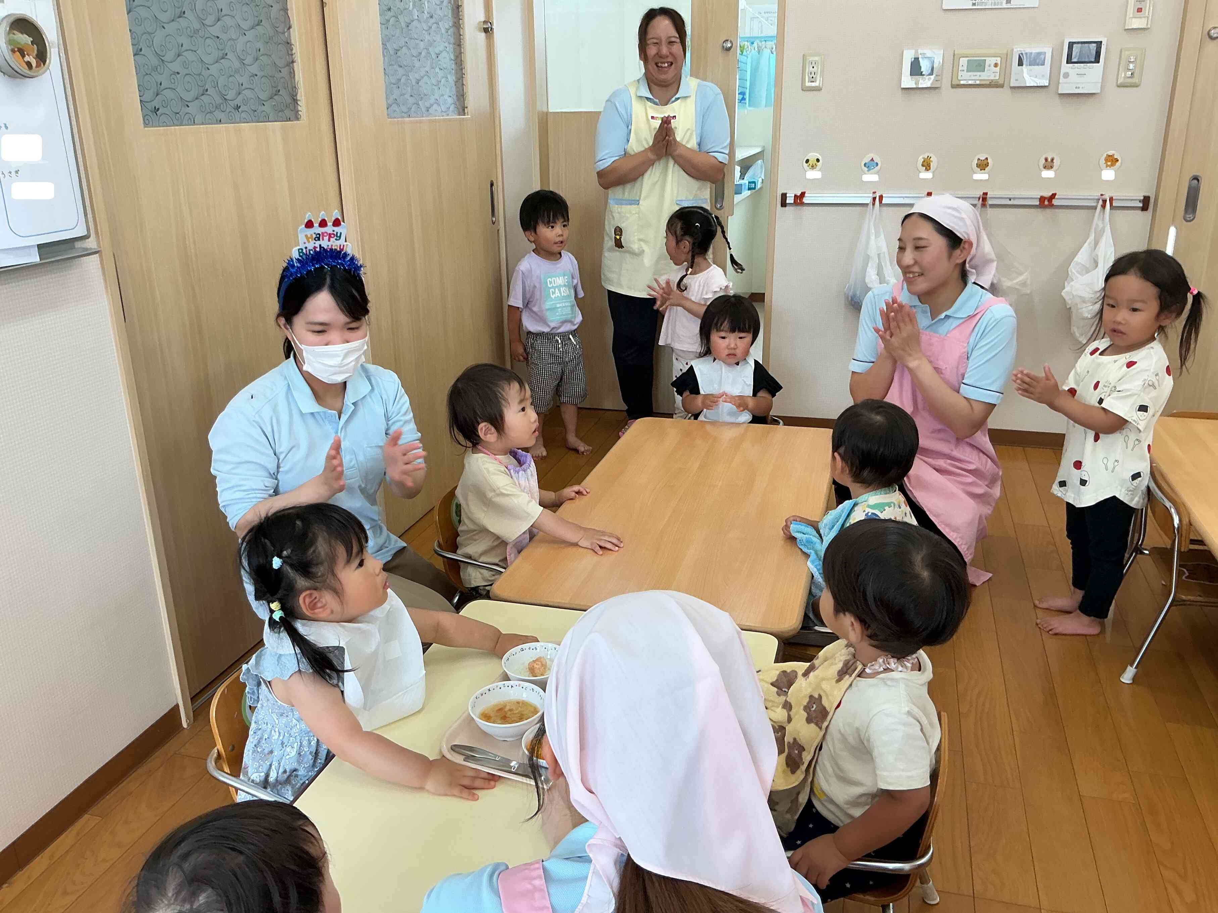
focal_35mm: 29
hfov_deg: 61.7
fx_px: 1020
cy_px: 456
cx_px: 609
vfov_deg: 48.2
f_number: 1.8
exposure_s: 1/120
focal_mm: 3
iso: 64
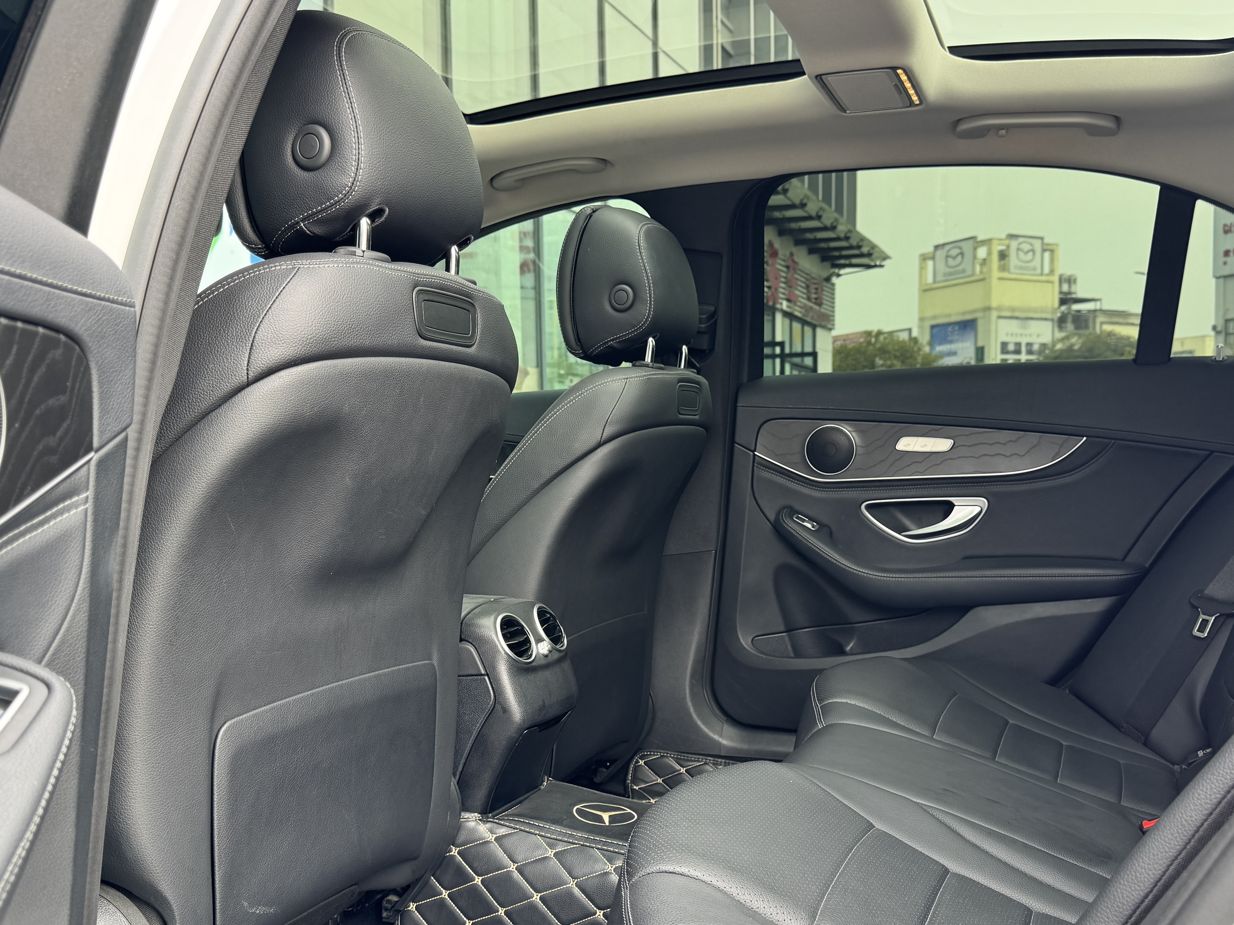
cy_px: 531
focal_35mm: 34
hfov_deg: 54.0
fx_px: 1212
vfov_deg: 41.7
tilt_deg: -3.0
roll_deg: +1.1
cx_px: 626
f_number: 1.78
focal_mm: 6.76
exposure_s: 1/121
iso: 80
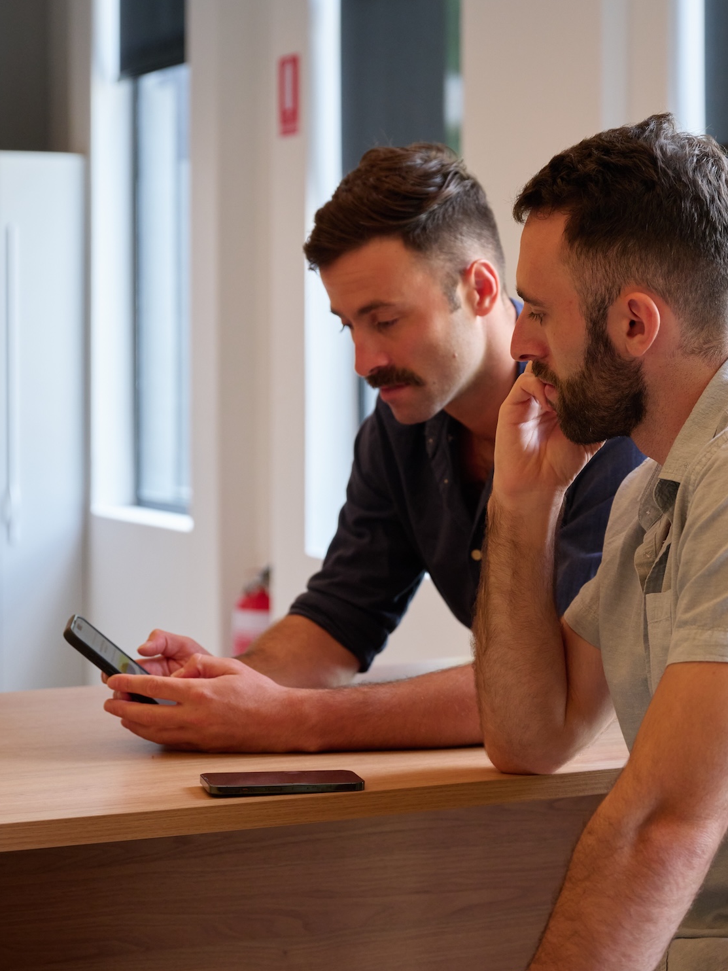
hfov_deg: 16.7
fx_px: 2468
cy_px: 400
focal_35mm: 88
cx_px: 574
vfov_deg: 22.2
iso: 1600
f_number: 4
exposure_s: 1/250
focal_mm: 64
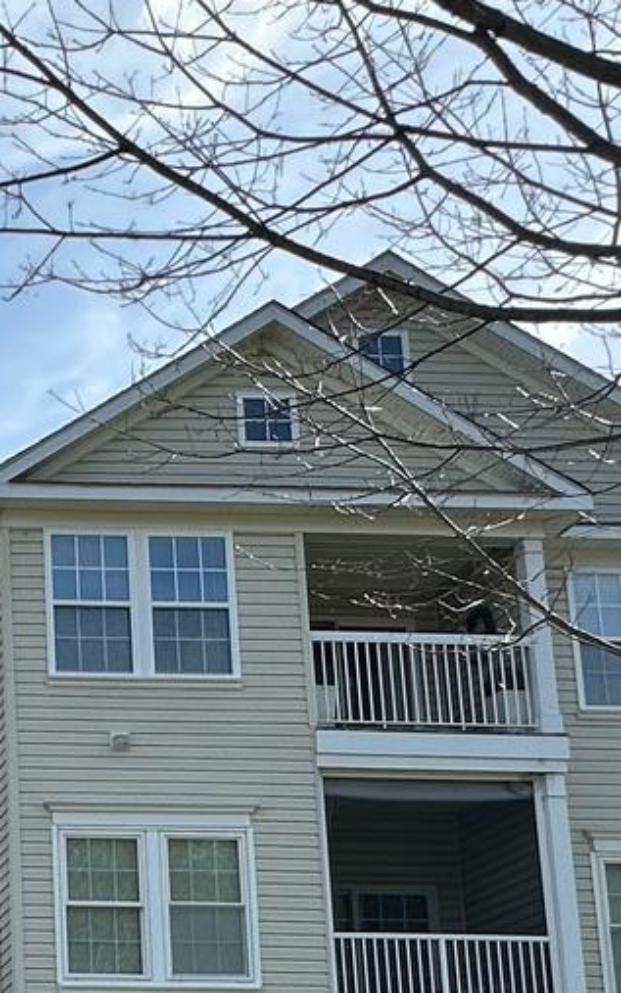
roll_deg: -1.3
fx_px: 1624
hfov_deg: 18.5
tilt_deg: +10.6
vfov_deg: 31.7
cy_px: 966
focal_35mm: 60
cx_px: -380
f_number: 2.2
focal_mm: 2.22
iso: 40
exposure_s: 1/785
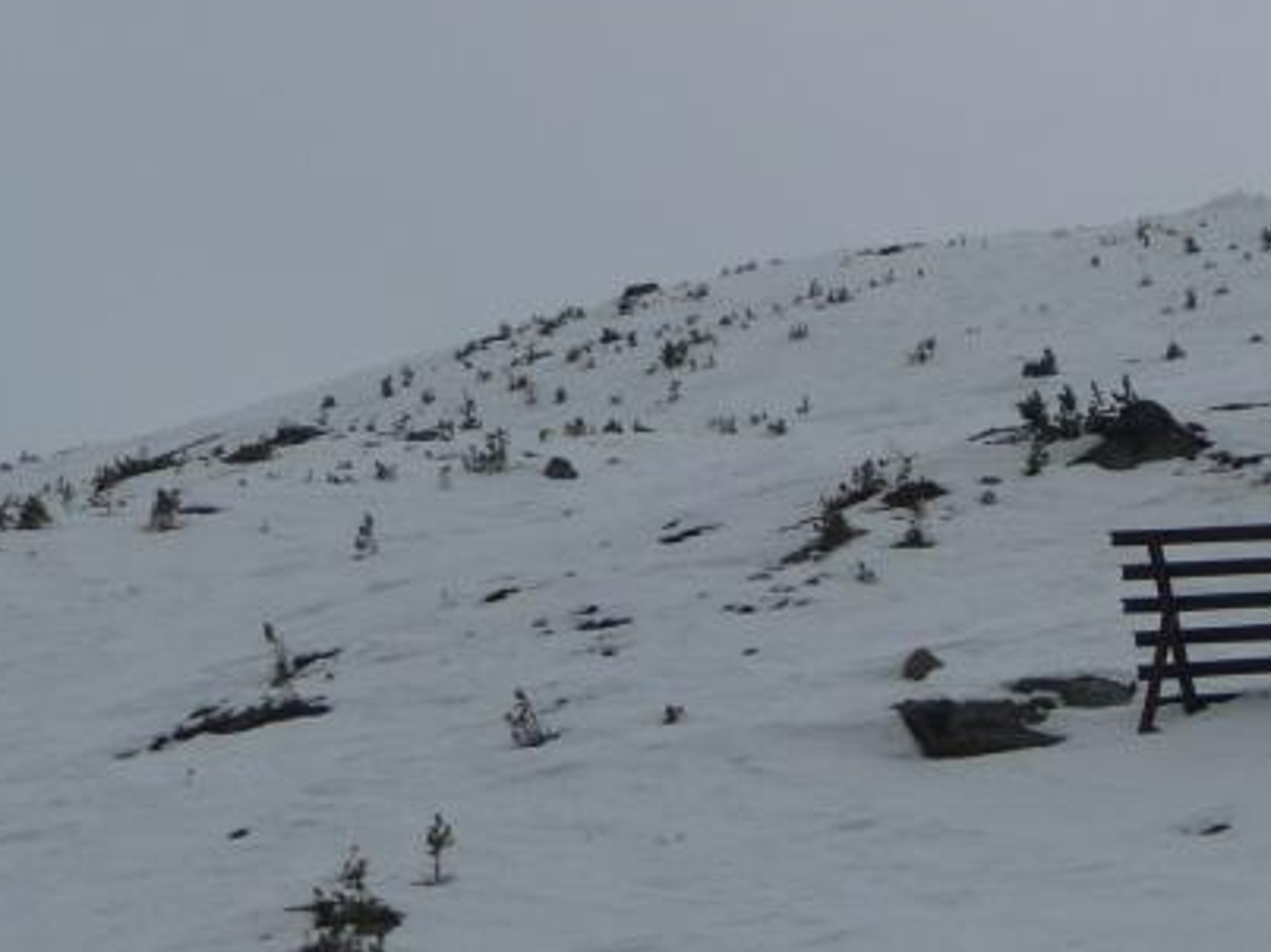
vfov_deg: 11.5
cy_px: -79
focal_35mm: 127
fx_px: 4662
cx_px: 1344
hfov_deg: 15.2
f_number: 10
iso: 100
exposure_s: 1/640
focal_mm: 8.5
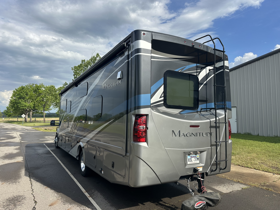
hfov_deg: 71.6
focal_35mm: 24
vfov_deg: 56.8
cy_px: 105
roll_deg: -0.8
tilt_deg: +4.8
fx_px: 194
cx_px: 140
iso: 80
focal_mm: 6.86
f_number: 1.78
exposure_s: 1/3861
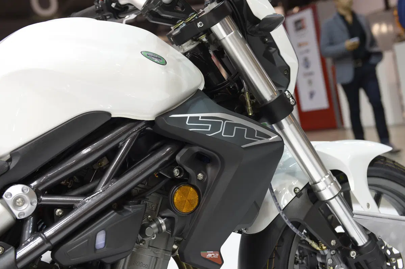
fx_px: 584
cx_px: 202
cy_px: 134
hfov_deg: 38.2
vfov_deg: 25.9
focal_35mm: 52
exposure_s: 1/200
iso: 1000
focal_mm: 52
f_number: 5
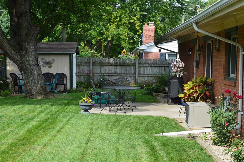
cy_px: 81
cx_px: 122
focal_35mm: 82
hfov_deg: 24.6
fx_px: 558
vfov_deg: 16.5
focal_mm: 55
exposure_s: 1/320
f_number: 10
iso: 400
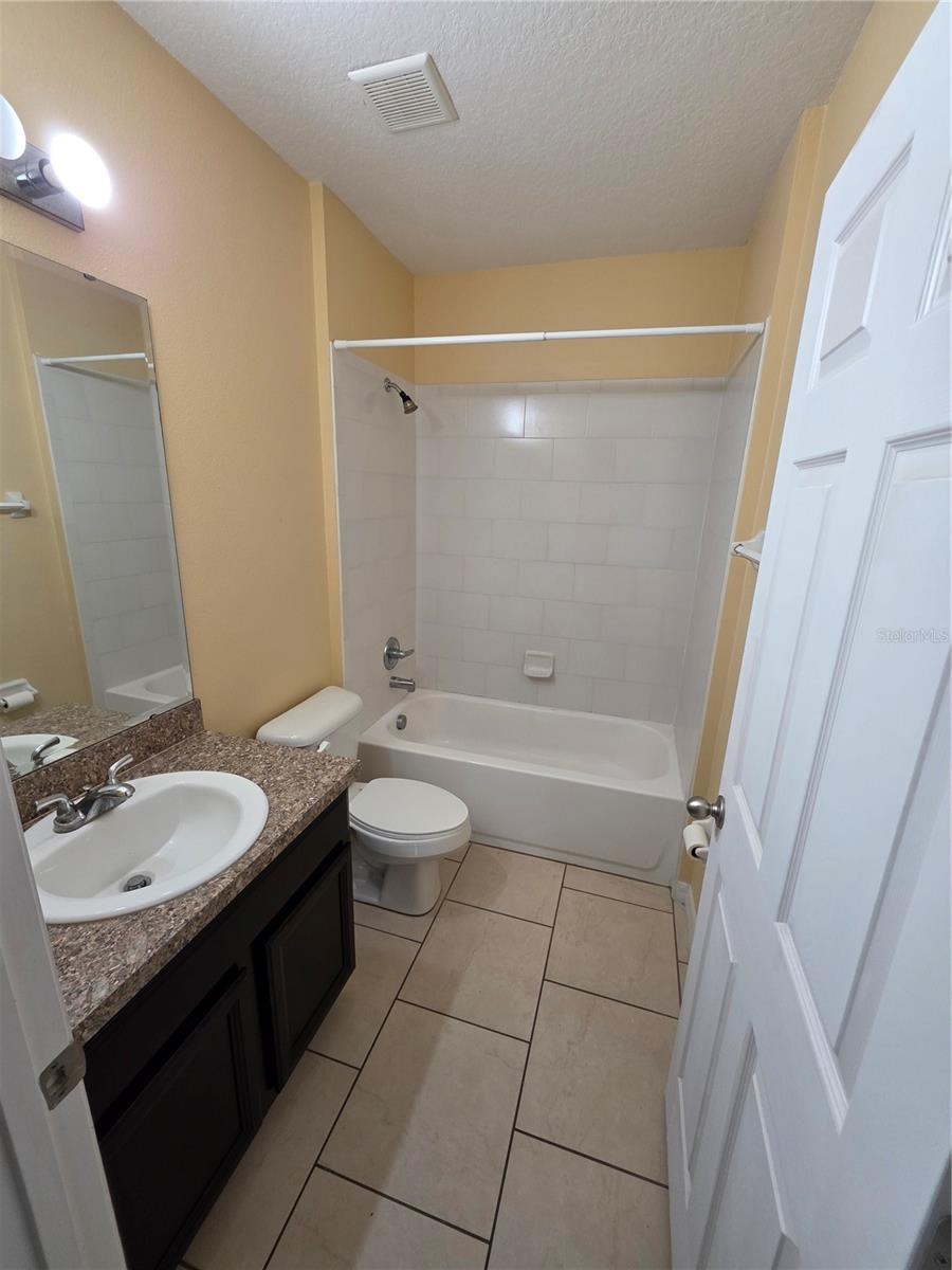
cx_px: 476
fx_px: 477
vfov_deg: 106.2
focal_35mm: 13
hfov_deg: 89.9
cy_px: 635
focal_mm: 2.2
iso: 250
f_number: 1.9
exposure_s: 1/120
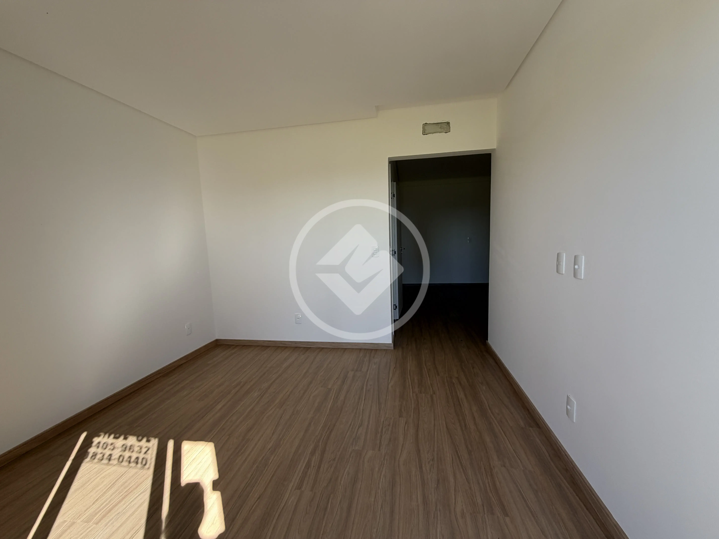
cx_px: 360
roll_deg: +2.2
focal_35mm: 14
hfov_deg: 102.1
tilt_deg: -6.8
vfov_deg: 85.7
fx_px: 291
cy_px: 270
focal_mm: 2.22
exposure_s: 1/121
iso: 50
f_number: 2.2
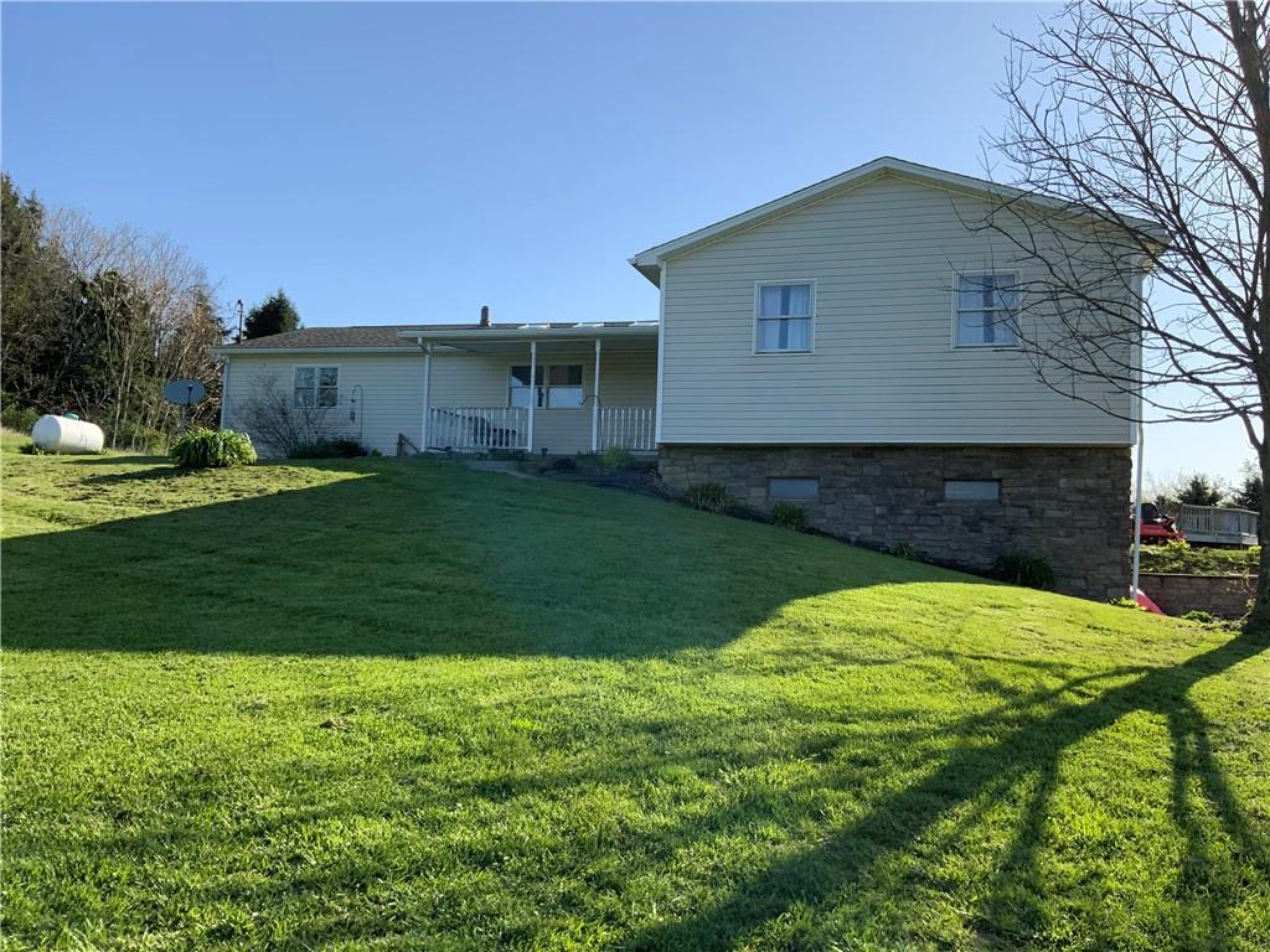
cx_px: 635
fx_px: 1064
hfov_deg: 61.7
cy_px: 476
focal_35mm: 29
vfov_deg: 48.2
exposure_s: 1/1490
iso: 16
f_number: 1.8
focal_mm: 3
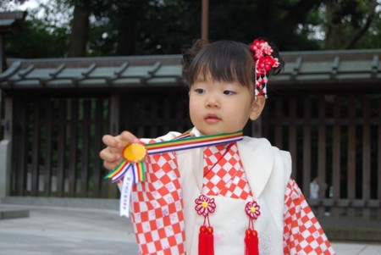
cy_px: 128
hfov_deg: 29.2
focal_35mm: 69
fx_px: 731
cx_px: 190
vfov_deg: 19.8
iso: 180
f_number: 5.3
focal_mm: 46
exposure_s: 1/125
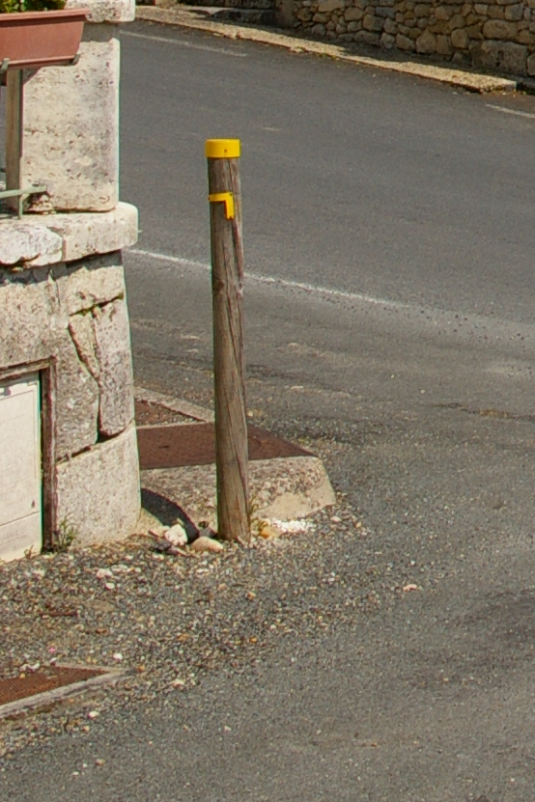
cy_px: -206
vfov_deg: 15.7
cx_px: 953
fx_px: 2782
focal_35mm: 125
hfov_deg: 10.4
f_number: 13
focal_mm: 23
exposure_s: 1/250
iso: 200
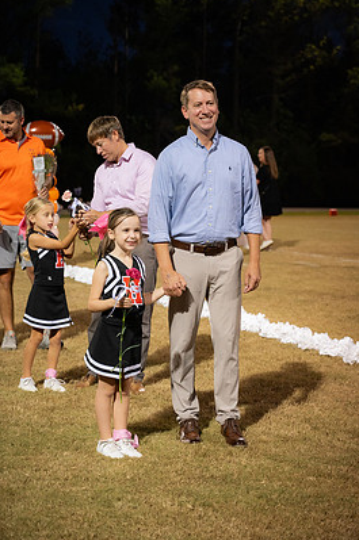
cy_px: 264
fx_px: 1185
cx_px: 166
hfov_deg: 17.2
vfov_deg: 25.7
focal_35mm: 79
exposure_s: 1/250
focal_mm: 70
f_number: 4
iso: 3200
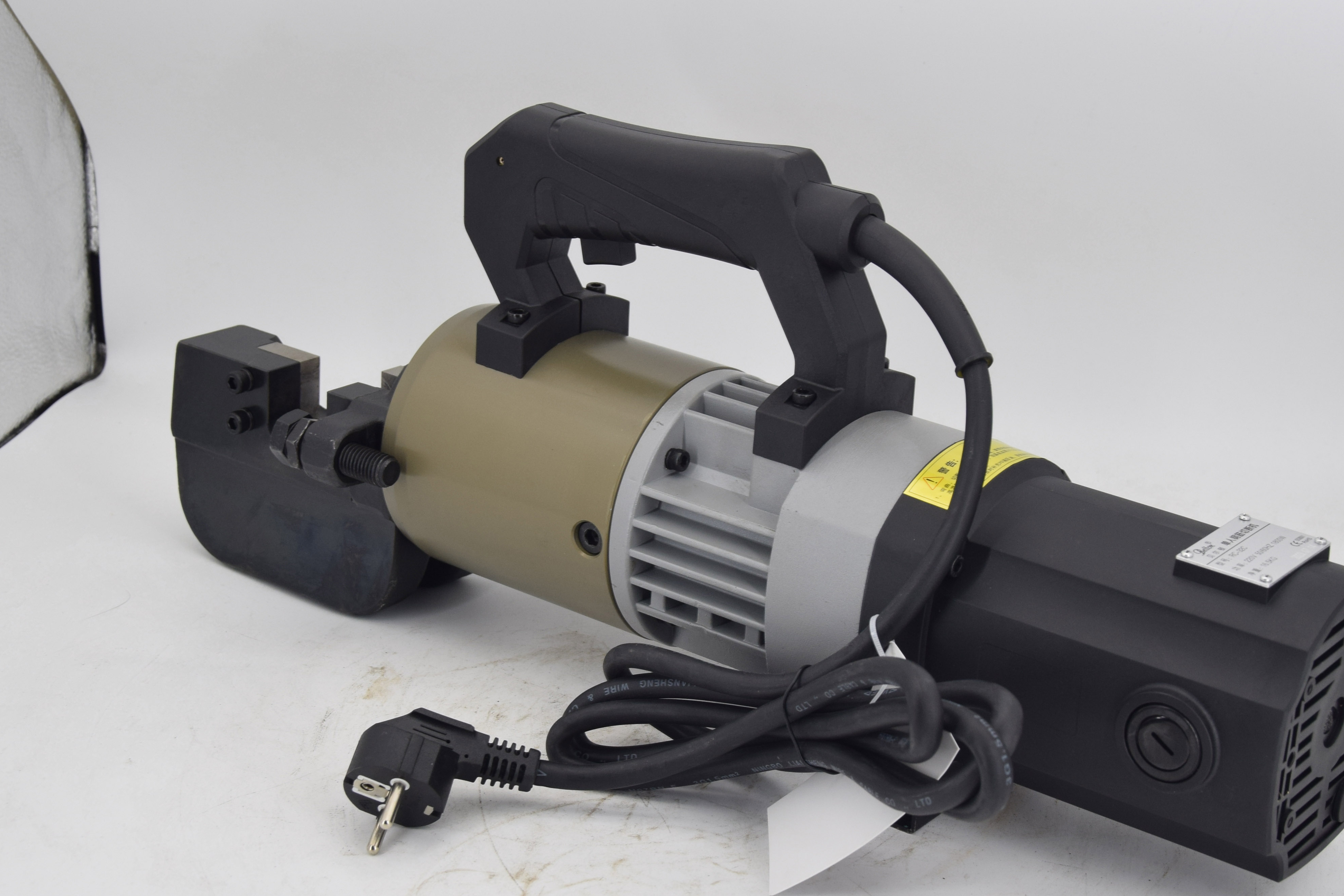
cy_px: 446
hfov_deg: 29.6
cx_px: 764
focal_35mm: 68
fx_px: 2538
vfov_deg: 20.0
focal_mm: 30
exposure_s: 1/180
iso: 250
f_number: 5.6
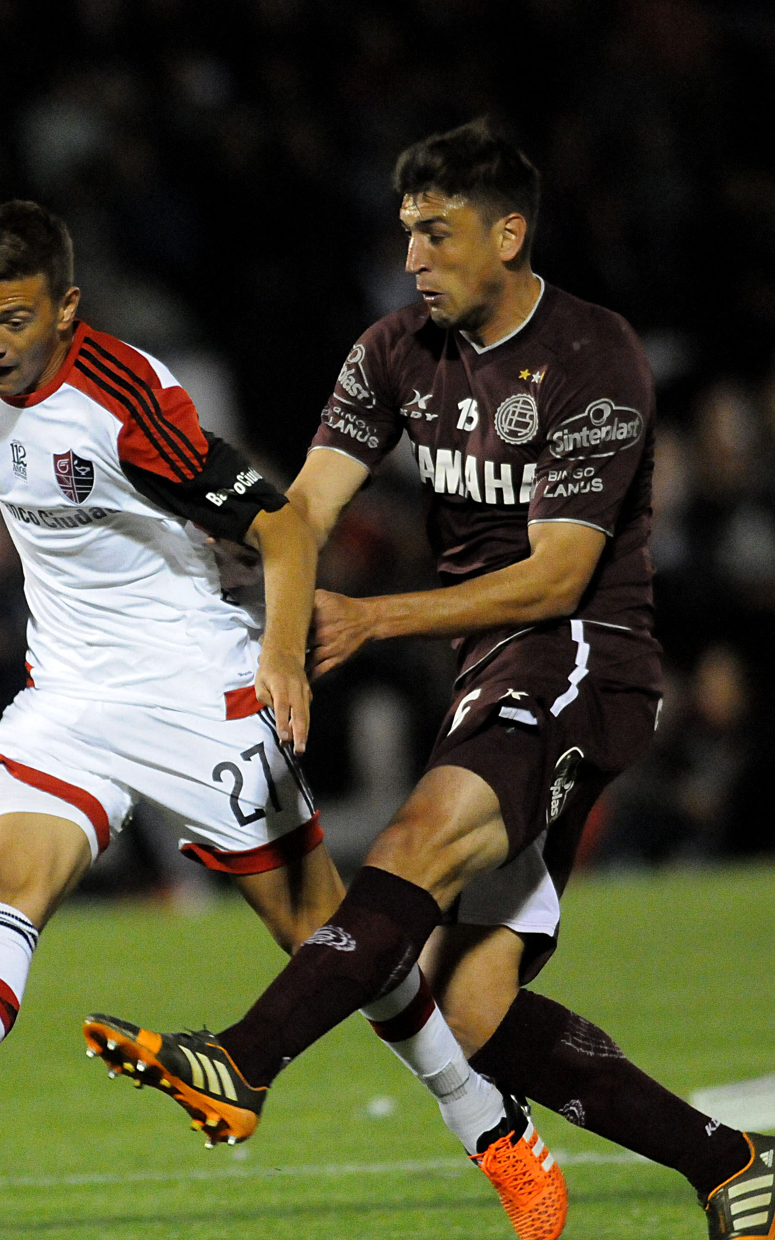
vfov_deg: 3.0
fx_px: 23350
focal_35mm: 691
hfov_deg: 1.9
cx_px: 37
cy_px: 621
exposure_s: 1/640
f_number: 2.8
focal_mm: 300
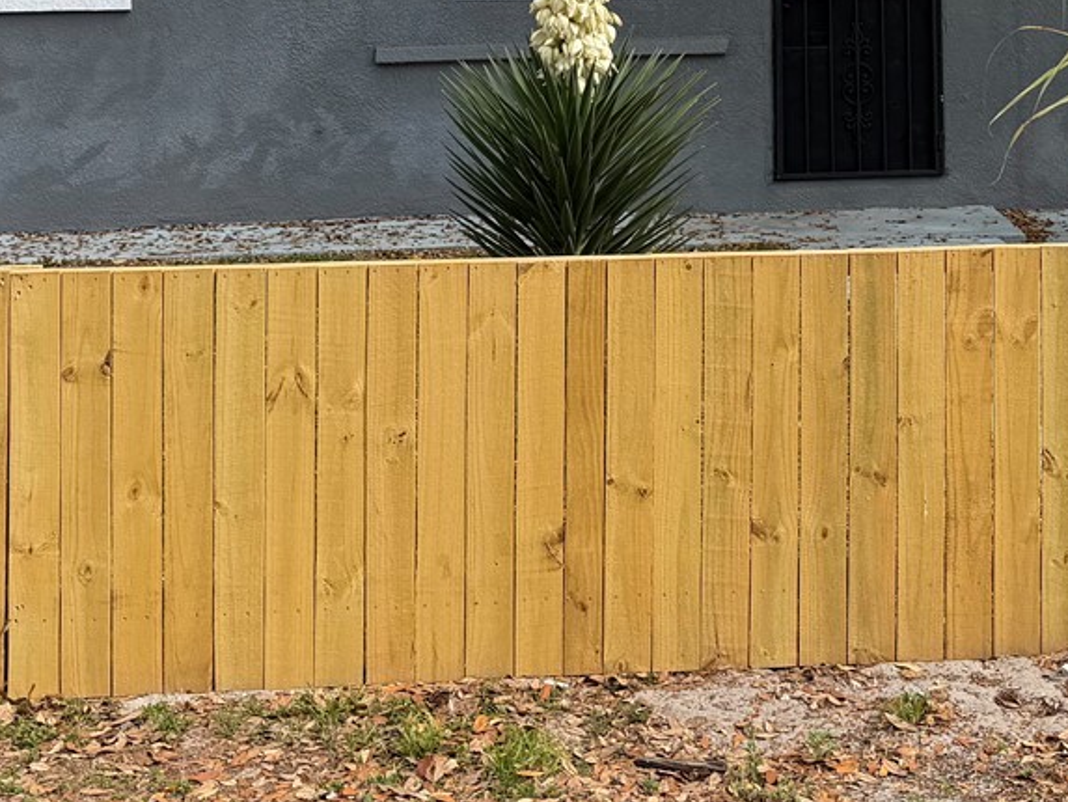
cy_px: -127
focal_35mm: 67
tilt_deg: +0.8
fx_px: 2068
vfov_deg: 20.7
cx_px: 798
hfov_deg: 28.5
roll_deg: +1.1
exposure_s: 1/3145
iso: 80
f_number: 1.78
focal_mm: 6.76
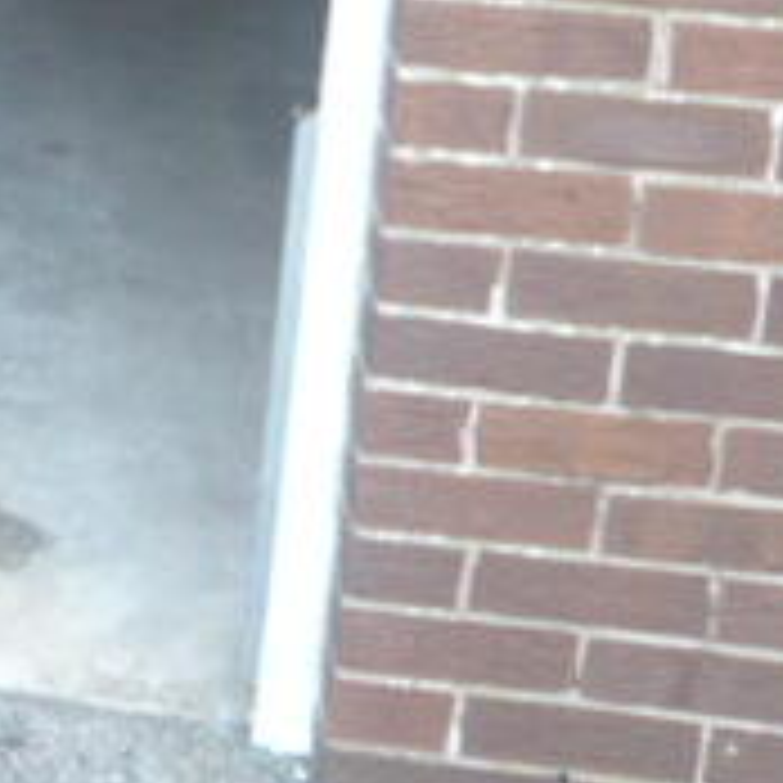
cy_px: -292
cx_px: -594
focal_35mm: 91
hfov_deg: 16.3
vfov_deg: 17.6
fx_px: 2329
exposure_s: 1/30
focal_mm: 4.6
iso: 160
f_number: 2.8
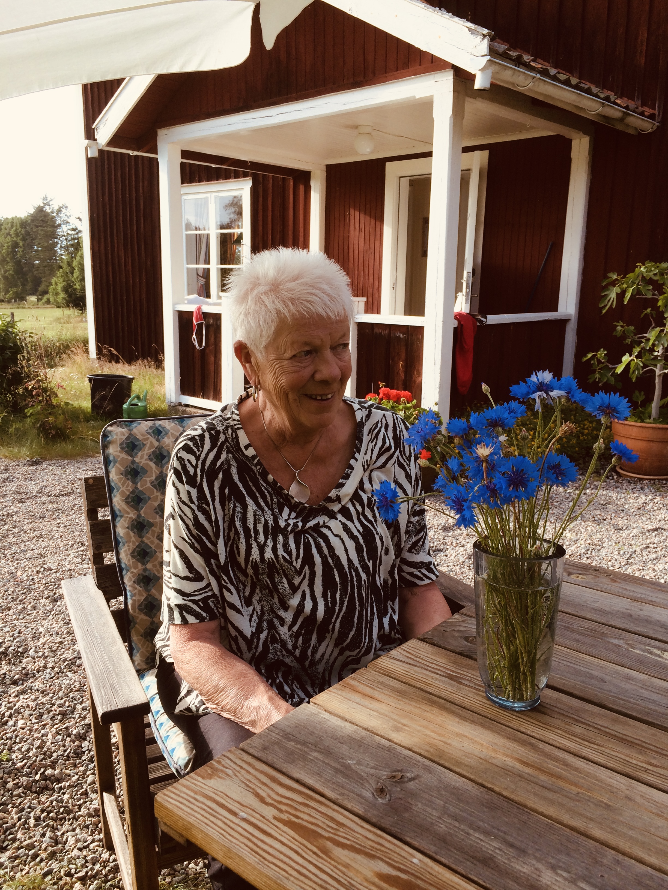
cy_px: 445
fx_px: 772
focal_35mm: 30
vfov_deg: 60.0
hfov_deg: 46.8
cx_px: 334
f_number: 2.2
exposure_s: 1/578
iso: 32
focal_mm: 4.12
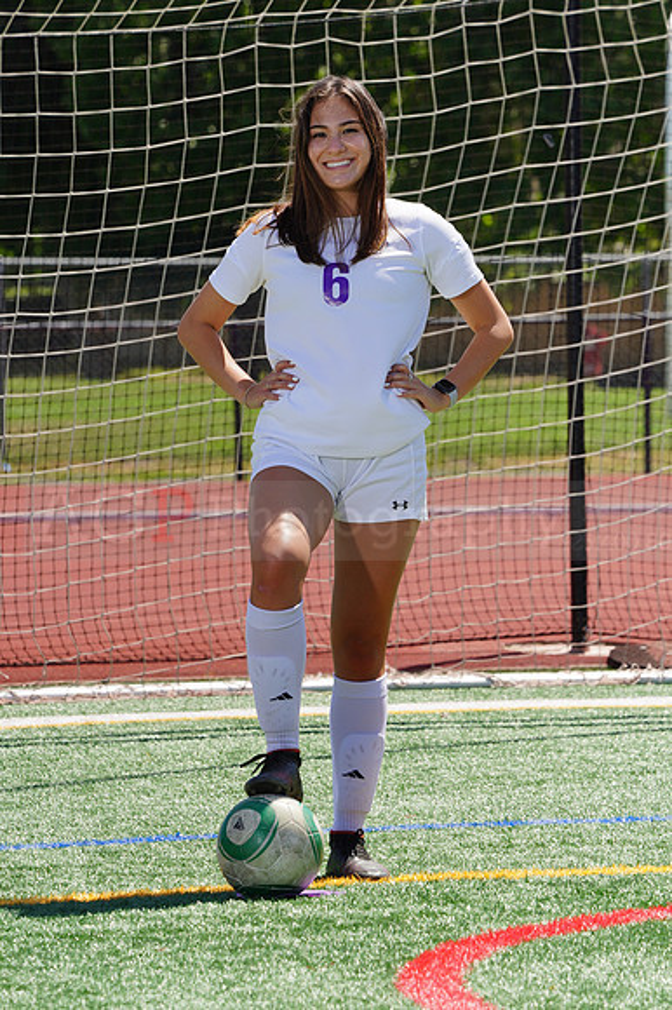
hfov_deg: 5.1
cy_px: 505
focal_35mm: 268
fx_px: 7512
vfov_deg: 7.7
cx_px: 336
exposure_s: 1/250
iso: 200
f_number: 13
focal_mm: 268
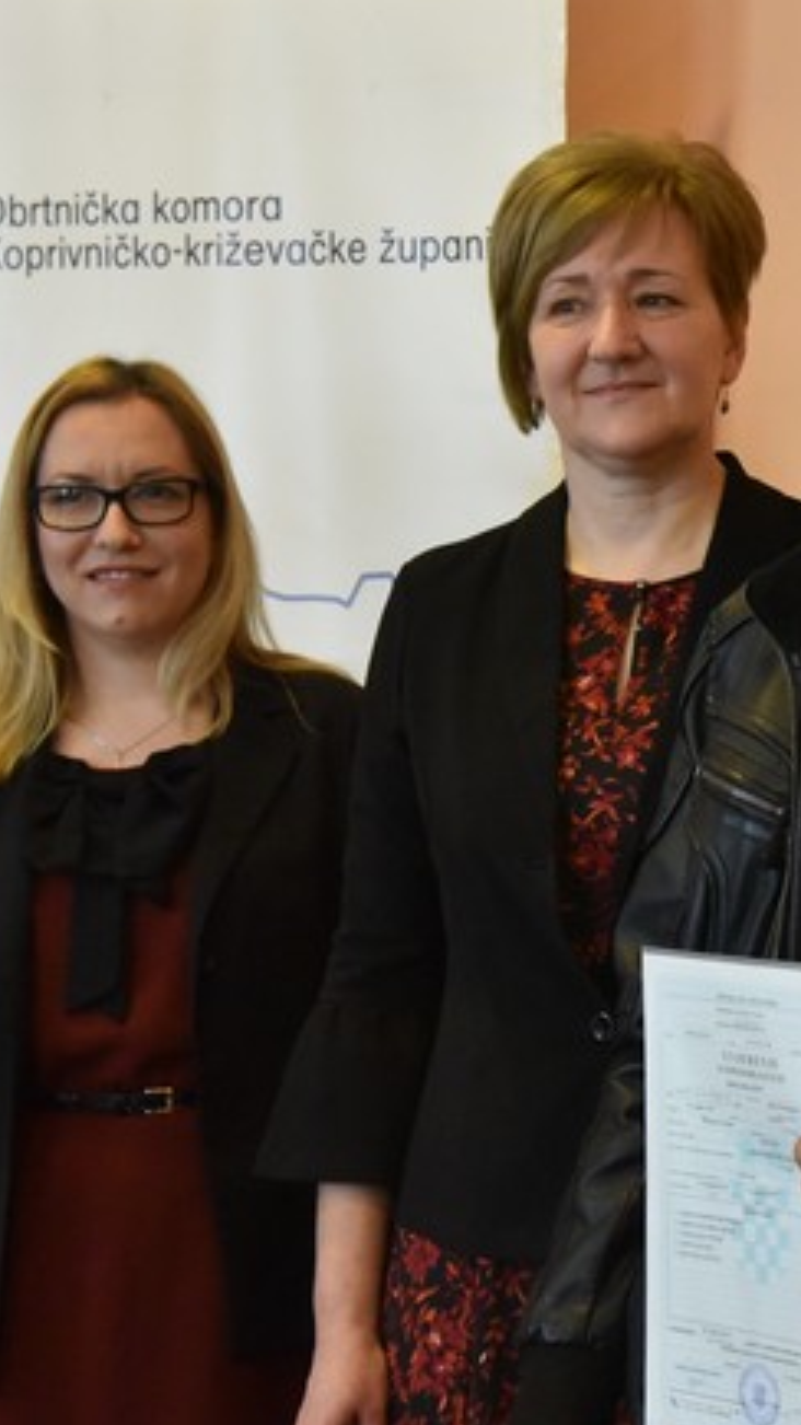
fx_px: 3740
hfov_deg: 12.1
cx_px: 814
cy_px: 671
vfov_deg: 21.6
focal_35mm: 99
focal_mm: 50
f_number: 5.6
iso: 10000
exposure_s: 1/125
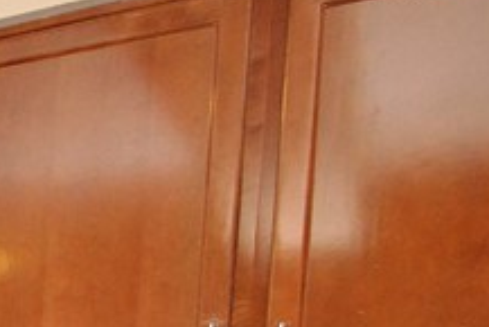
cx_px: -630
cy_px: 532
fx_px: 1019
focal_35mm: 75
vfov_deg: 16.2
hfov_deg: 16.0
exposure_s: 1/60
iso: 800
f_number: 7.1
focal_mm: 10
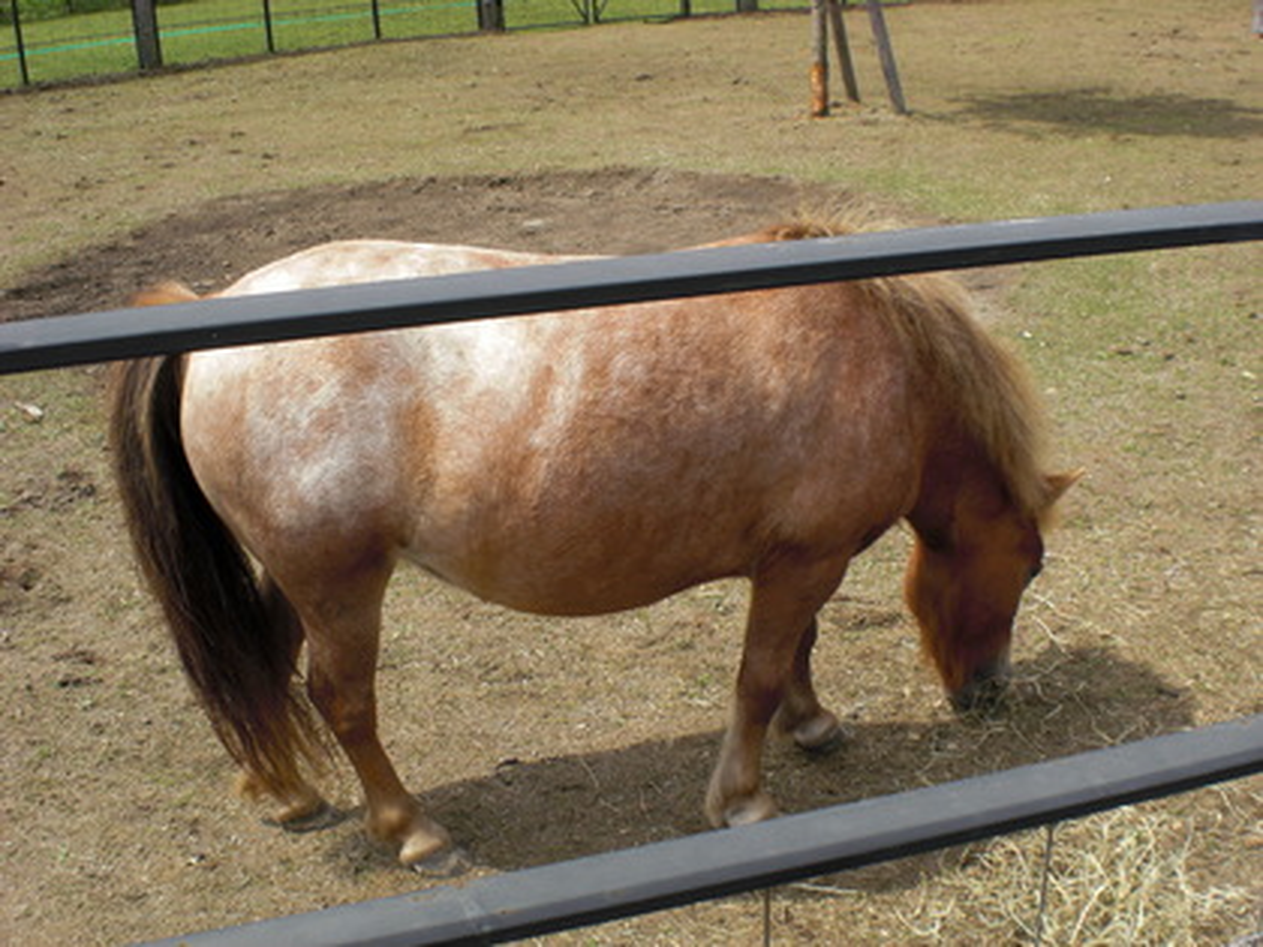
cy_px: 474
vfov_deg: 37.7
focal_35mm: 38
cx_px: 632
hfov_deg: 49.0
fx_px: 1386
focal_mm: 6.3
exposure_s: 1/320
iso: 64
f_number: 5.6
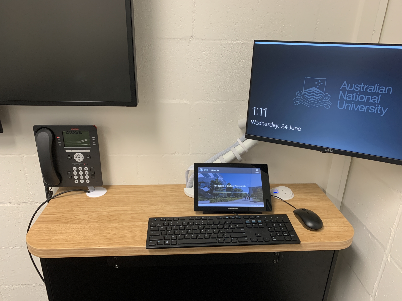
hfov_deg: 67.3
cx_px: 201
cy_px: 150
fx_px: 302
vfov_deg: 53.1
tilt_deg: -22.3
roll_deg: -2.5
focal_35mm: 26
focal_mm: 4.25
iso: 160
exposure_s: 1/50
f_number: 1.8
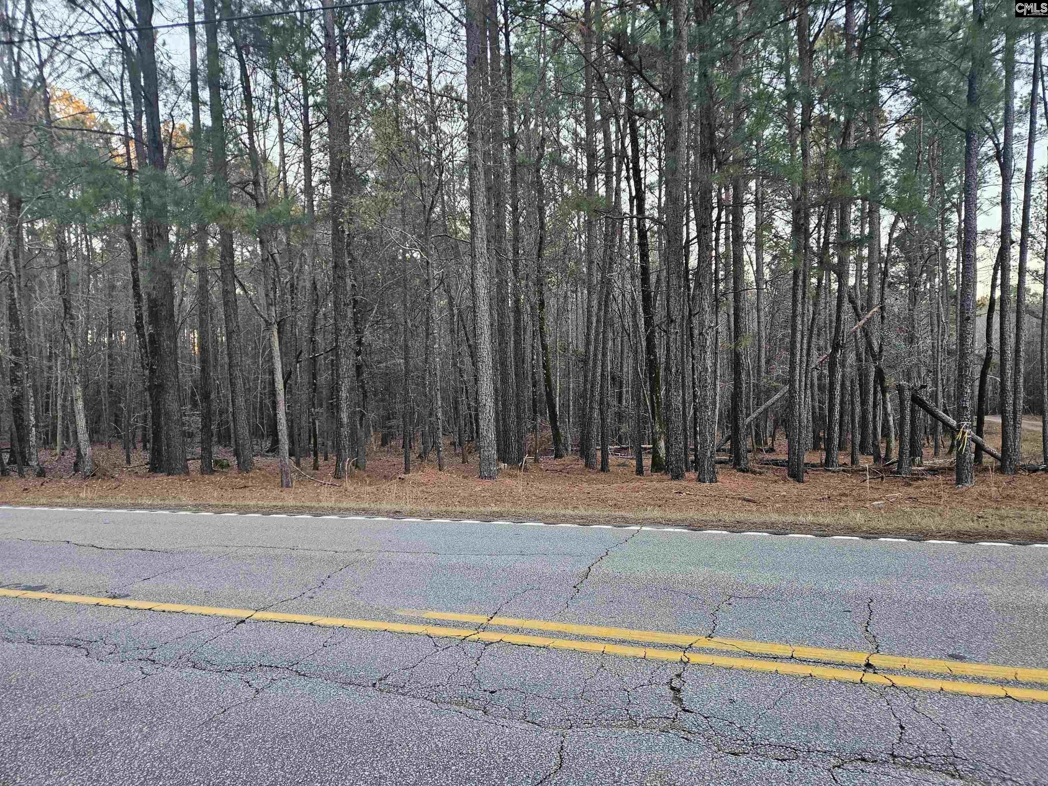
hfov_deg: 73.9
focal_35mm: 23
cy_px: 393
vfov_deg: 58.9
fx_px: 696
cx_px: 524
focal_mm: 5.4
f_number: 1.8
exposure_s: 1/120
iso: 320
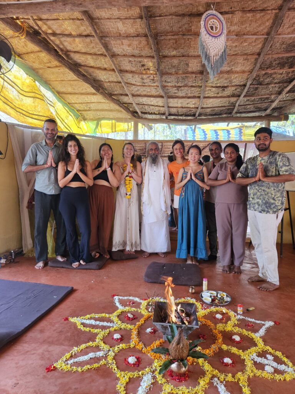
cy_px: 197
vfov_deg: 73.9
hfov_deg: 58.9
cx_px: 148
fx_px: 261
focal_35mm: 23
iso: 250
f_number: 1.8
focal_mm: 5.4
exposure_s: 1/142
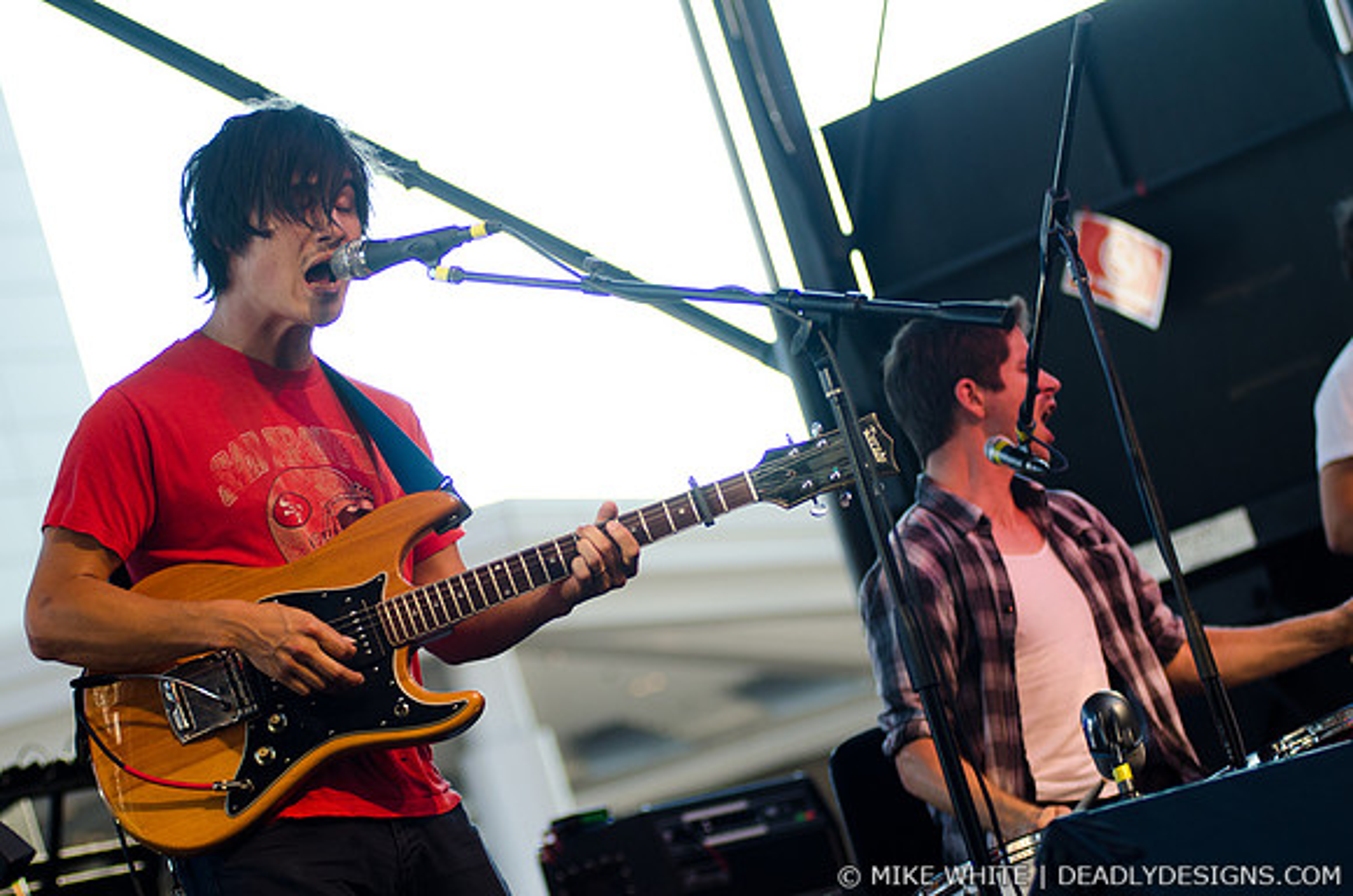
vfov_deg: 11.4
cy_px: 448
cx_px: 676
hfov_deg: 17.1
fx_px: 4500
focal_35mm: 120
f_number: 3.5
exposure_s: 1/800
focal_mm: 80
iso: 400
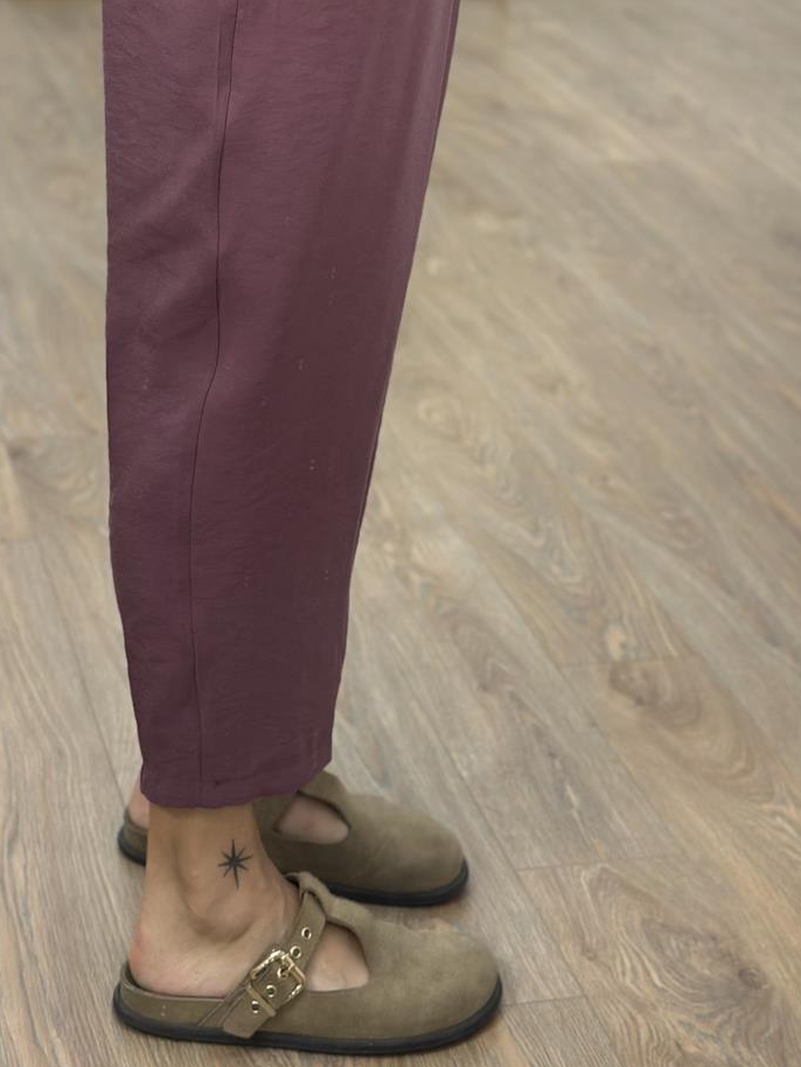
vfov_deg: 22.9
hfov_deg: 17.6
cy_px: 167
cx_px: 337
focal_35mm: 84
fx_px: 2590
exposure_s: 1/100
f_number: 1.78
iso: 100
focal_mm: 6.86
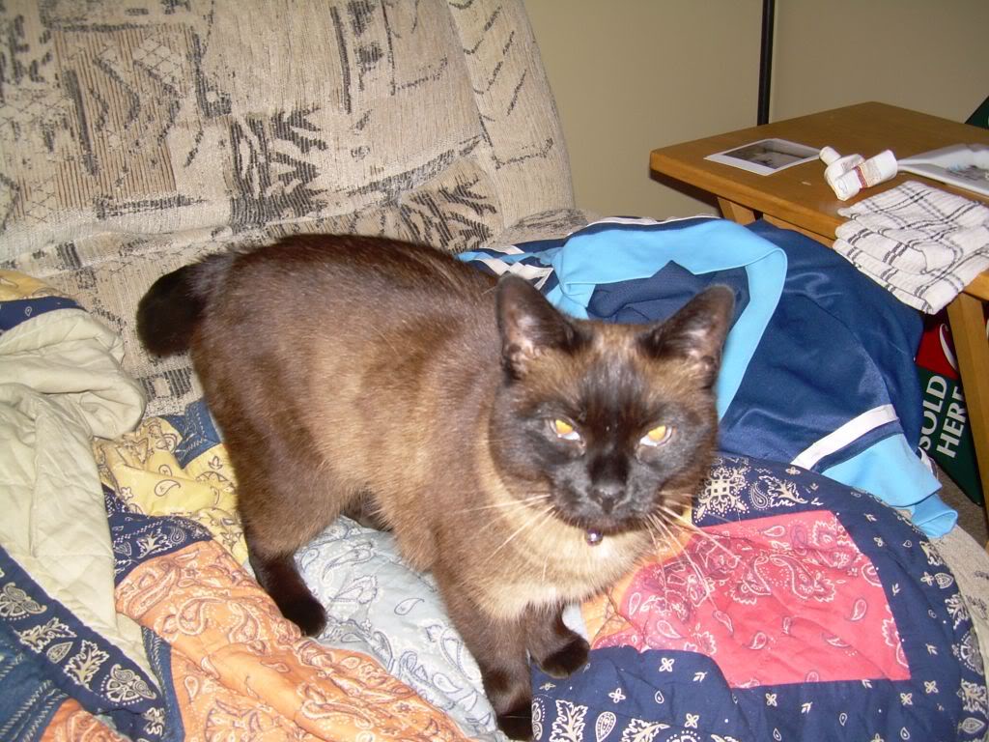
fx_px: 1086
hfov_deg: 49.0
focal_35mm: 38
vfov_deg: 37.7
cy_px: 371
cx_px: 494
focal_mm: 6.3
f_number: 2.8
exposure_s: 1/60
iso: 50
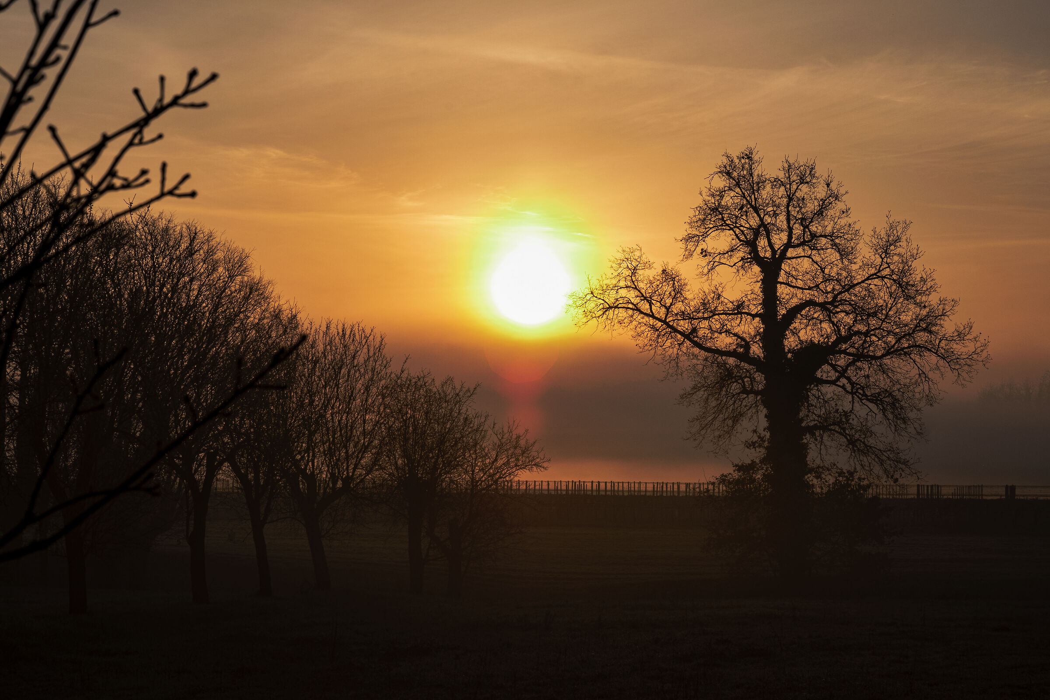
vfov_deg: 15.2
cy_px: 350
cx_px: 525
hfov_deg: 22.6
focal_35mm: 90
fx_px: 2625
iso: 200
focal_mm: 60
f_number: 11
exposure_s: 1/350
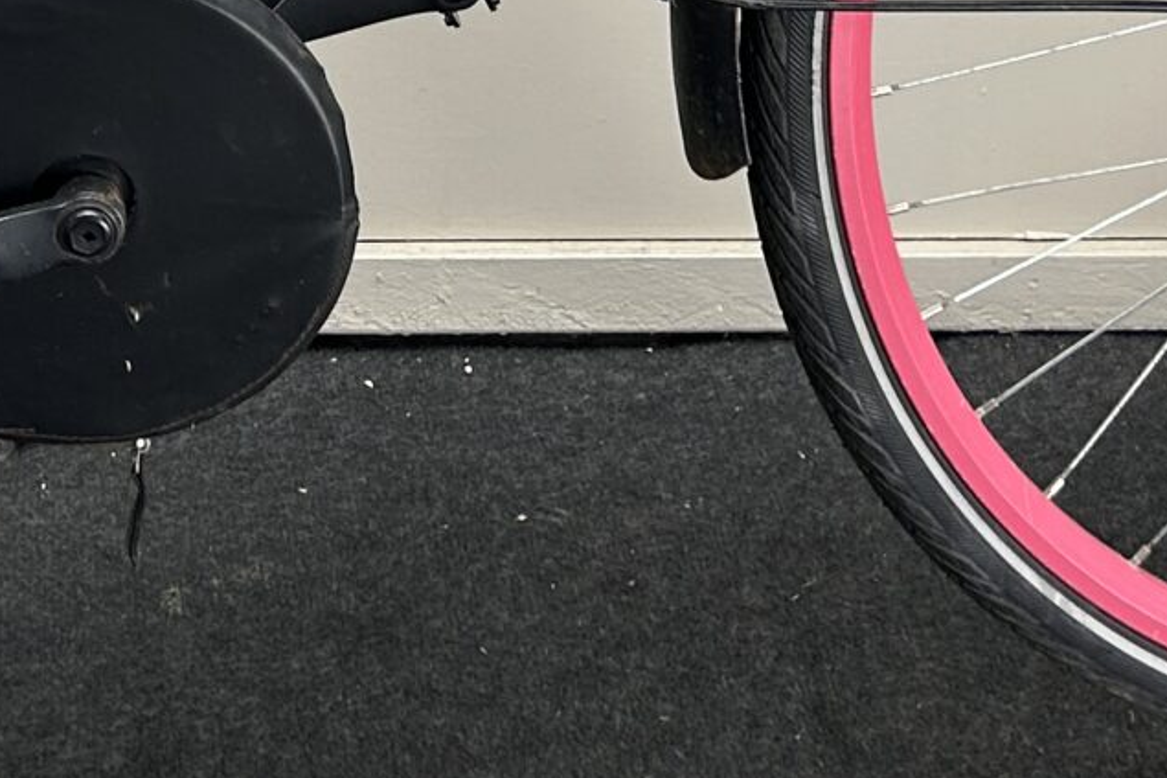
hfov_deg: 18.4
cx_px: 62
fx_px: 3532
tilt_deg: -16.6
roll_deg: +1.2
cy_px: -699
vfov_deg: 11.5
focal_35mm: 109
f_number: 1.5
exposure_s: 1/115
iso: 32
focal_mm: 5.7
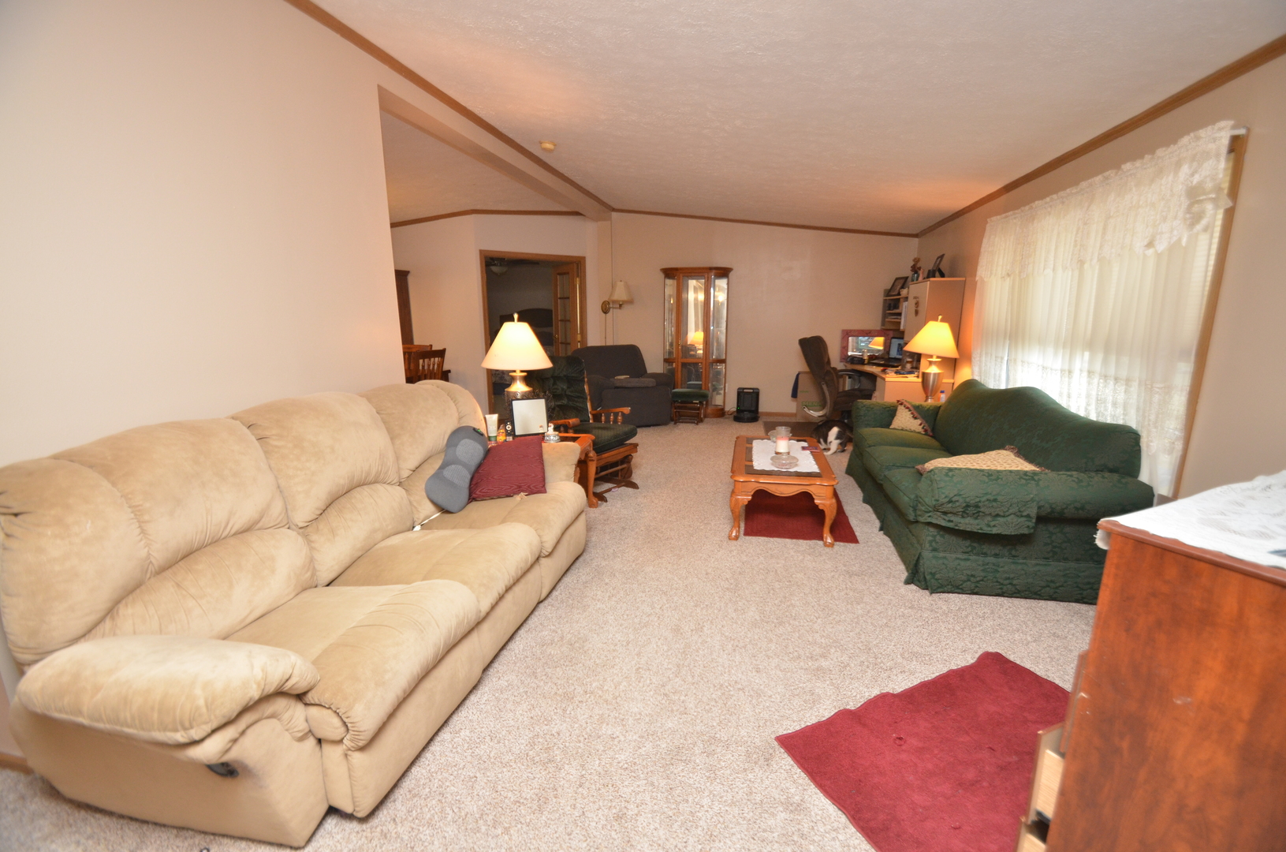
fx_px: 535
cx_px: 643
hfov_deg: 100.5
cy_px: 426
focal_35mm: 15
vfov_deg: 77.1
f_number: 4
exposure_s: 1/60
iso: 800
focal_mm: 10
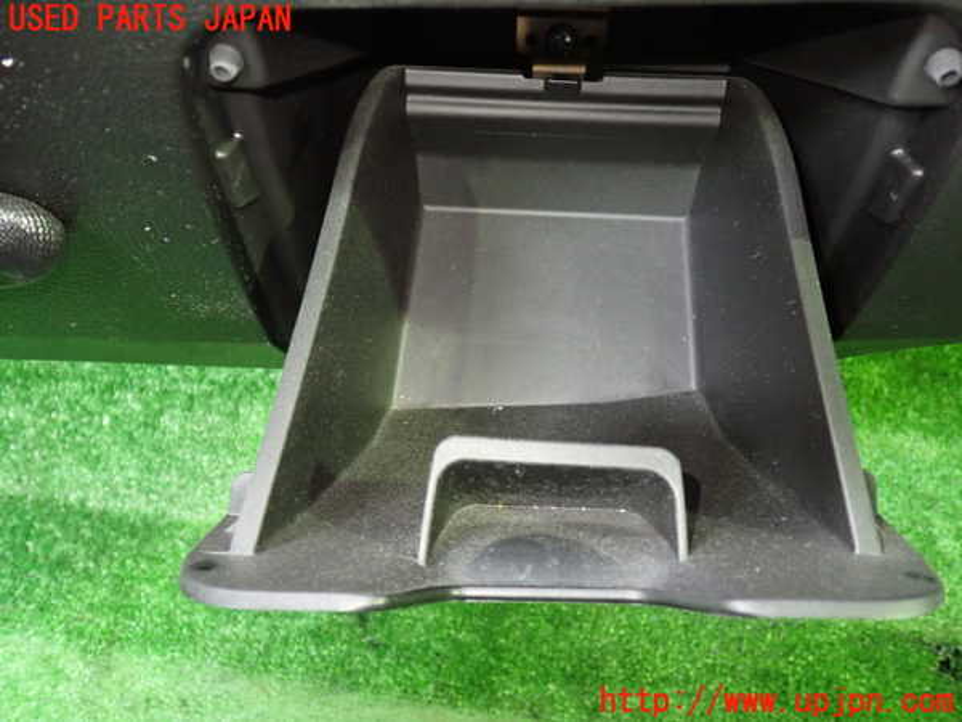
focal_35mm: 30
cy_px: 361
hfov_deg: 60.0
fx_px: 834
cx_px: 481
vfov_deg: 46.8
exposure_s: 1/25
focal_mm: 5.4
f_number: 2.3
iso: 800
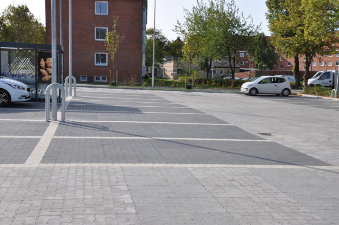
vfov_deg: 28.0
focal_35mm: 48
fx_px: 451
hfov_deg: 41.2
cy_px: 112
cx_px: 170
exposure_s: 1/160
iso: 200
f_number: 13
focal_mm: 32
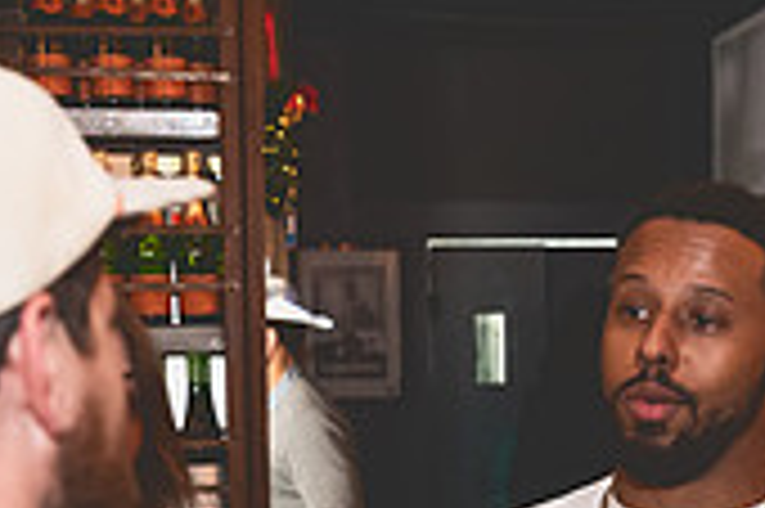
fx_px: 2059
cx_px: 598
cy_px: 560
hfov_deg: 20.8
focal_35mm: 97
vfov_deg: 13.8
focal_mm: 28
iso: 3200
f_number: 3.2
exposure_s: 1/125
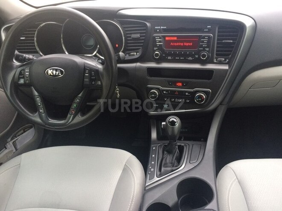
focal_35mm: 29
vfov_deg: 48.2
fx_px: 236
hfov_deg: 61.7
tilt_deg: -27.7
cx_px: 141
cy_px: 106
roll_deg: +4.7
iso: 80
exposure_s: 1/33
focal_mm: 4.15
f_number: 2.2
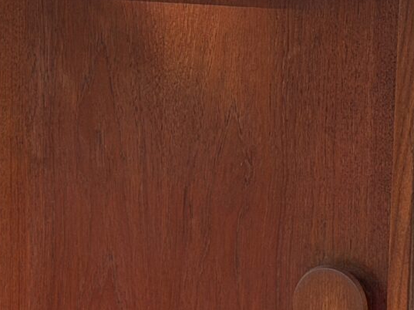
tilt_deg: -9.8
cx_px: -183
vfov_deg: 6.5
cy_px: 329
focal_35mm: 229
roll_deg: -1.4
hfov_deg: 8.5
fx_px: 2737
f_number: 1.78
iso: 80
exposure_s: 1/1203
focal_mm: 6.76
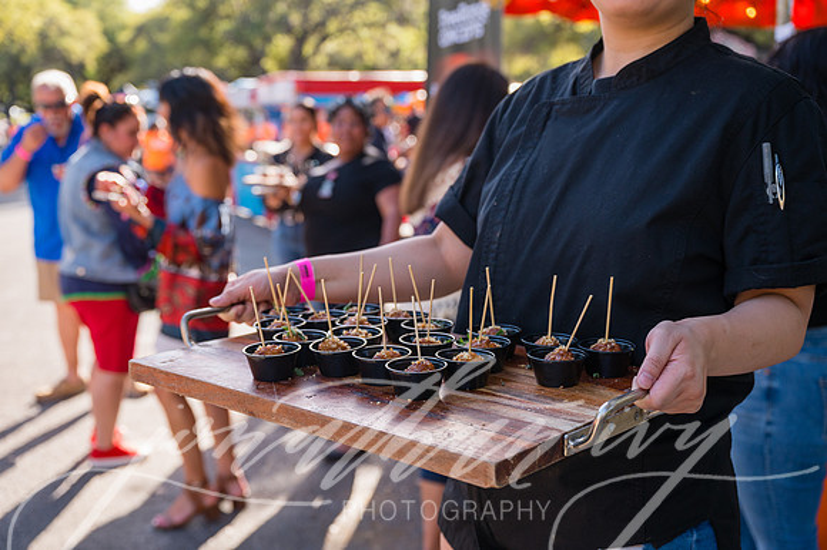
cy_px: 275
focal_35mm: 46
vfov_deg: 29.2
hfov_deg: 42.8
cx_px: 414
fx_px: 1056
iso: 400
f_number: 4
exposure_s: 1/640
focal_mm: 46
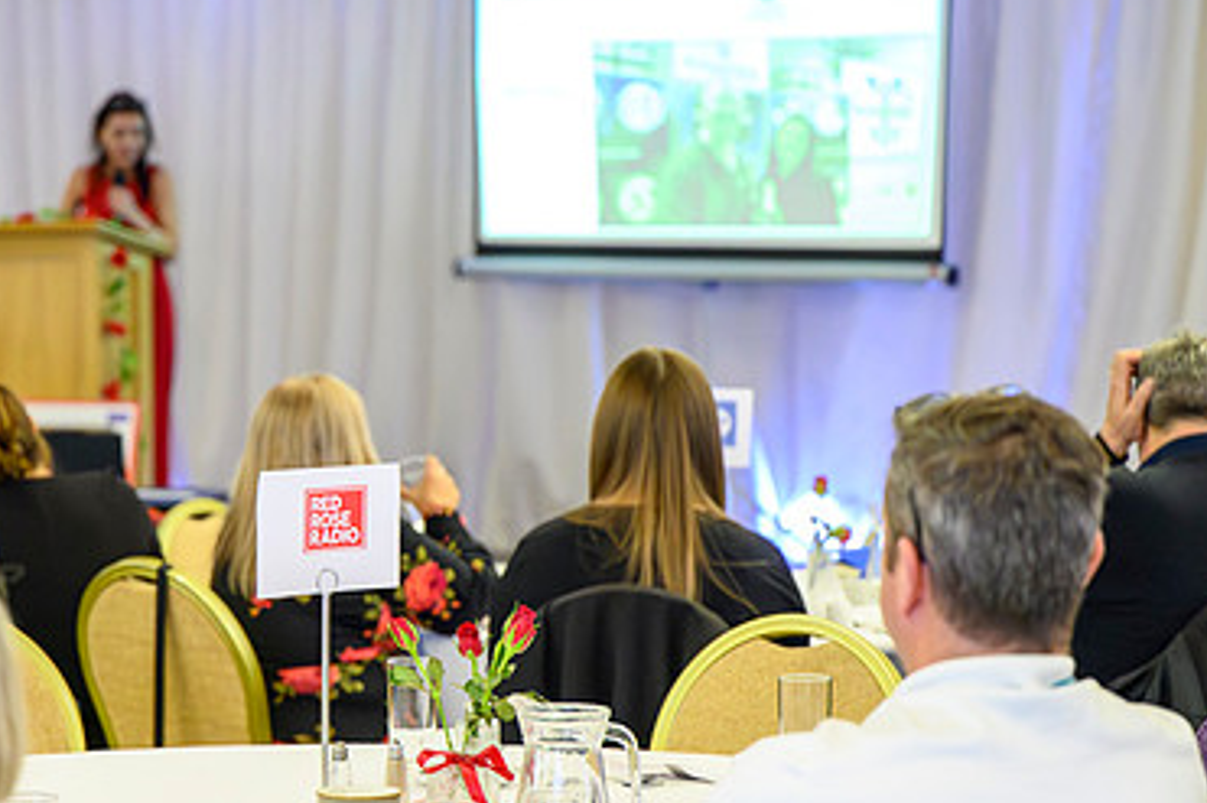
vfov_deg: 12.2
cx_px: 325
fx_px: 3753
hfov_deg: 18.2
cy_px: 419
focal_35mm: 112
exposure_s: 1/200
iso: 12800
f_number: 2.8
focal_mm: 70
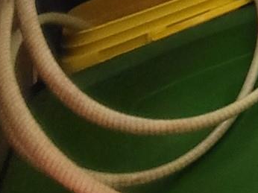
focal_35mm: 77
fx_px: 573
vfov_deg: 12.1
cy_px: -346
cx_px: 706
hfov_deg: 12.9
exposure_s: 1/60
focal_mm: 1.74
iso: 160
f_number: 2.2
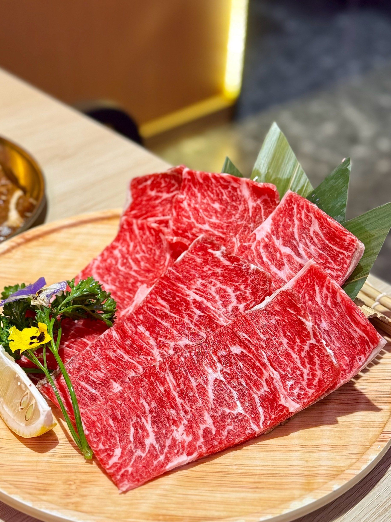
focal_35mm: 54
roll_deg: +0.4
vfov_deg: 35.5
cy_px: 266
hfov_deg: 27.0
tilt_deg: -35.4
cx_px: 171
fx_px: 813
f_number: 1.78
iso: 125
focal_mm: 6.86
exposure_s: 1/50
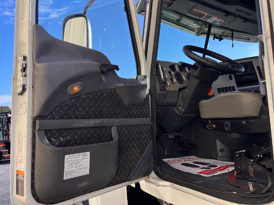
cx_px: 137
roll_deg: +4.4
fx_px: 206
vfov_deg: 53.1
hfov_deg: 67.3
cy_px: 102
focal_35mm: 26
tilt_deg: +11.1
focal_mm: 5.1
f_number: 1.6
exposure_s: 1/1580
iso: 50
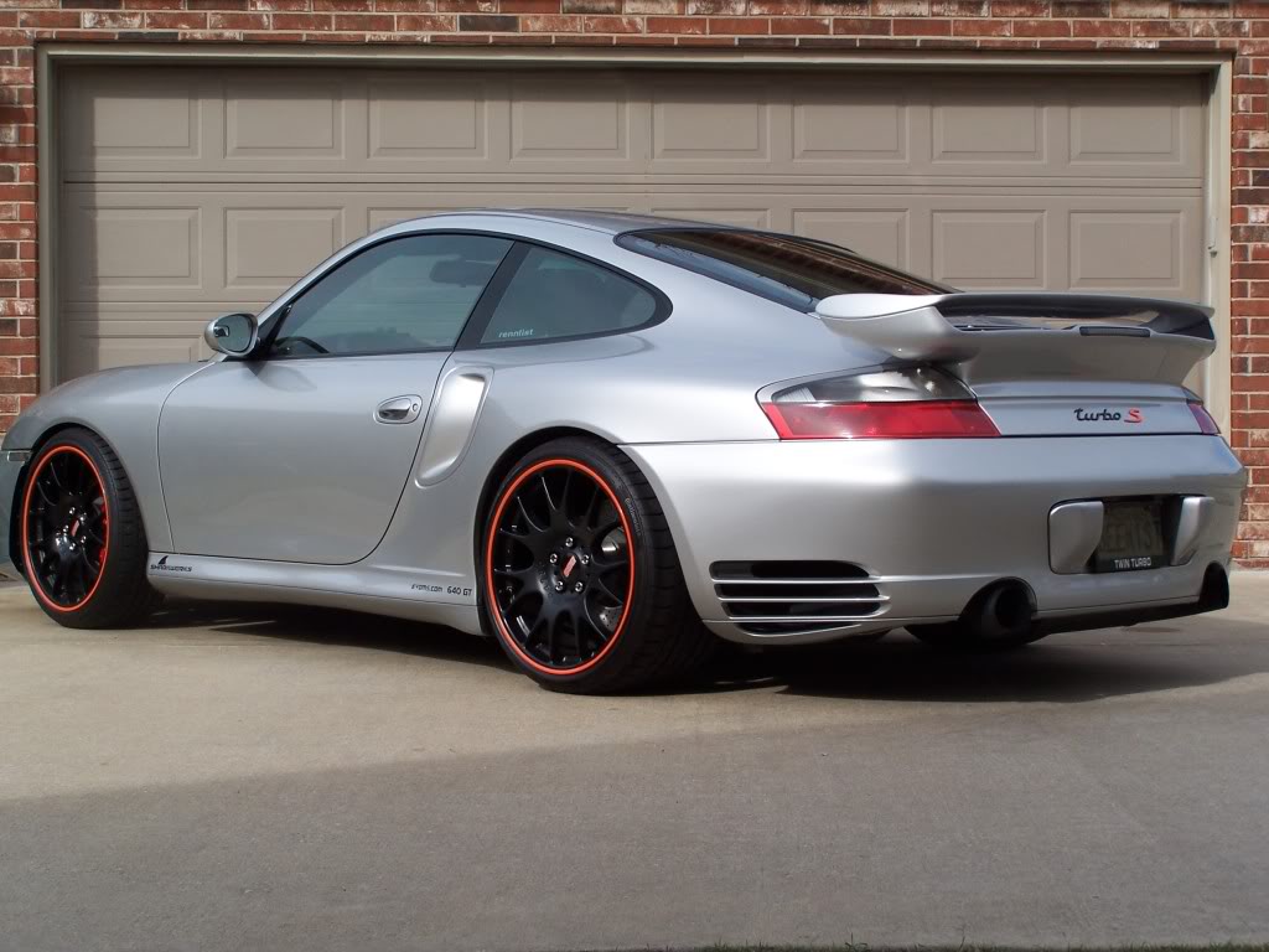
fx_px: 2456
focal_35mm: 67
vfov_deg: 21.9
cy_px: 476
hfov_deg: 29.0
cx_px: 634
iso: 80
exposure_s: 1/500
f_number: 4.5
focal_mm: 11.1
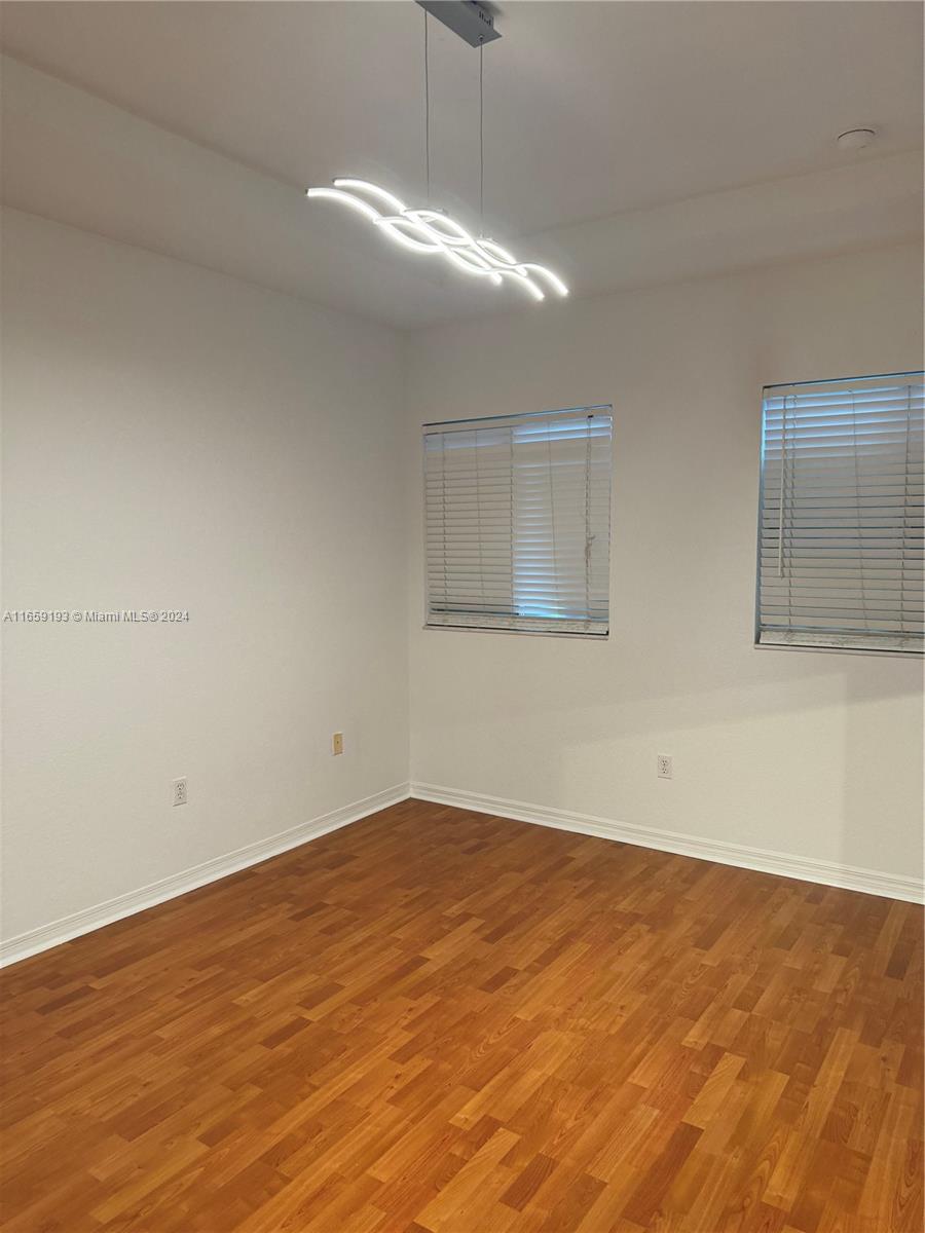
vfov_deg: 71.6
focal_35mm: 24
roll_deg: +0.8
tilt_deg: -5.1
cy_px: 616
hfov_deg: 56.8
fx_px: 855
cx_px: 462
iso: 250
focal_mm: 6.76
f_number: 1.78
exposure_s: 1/60
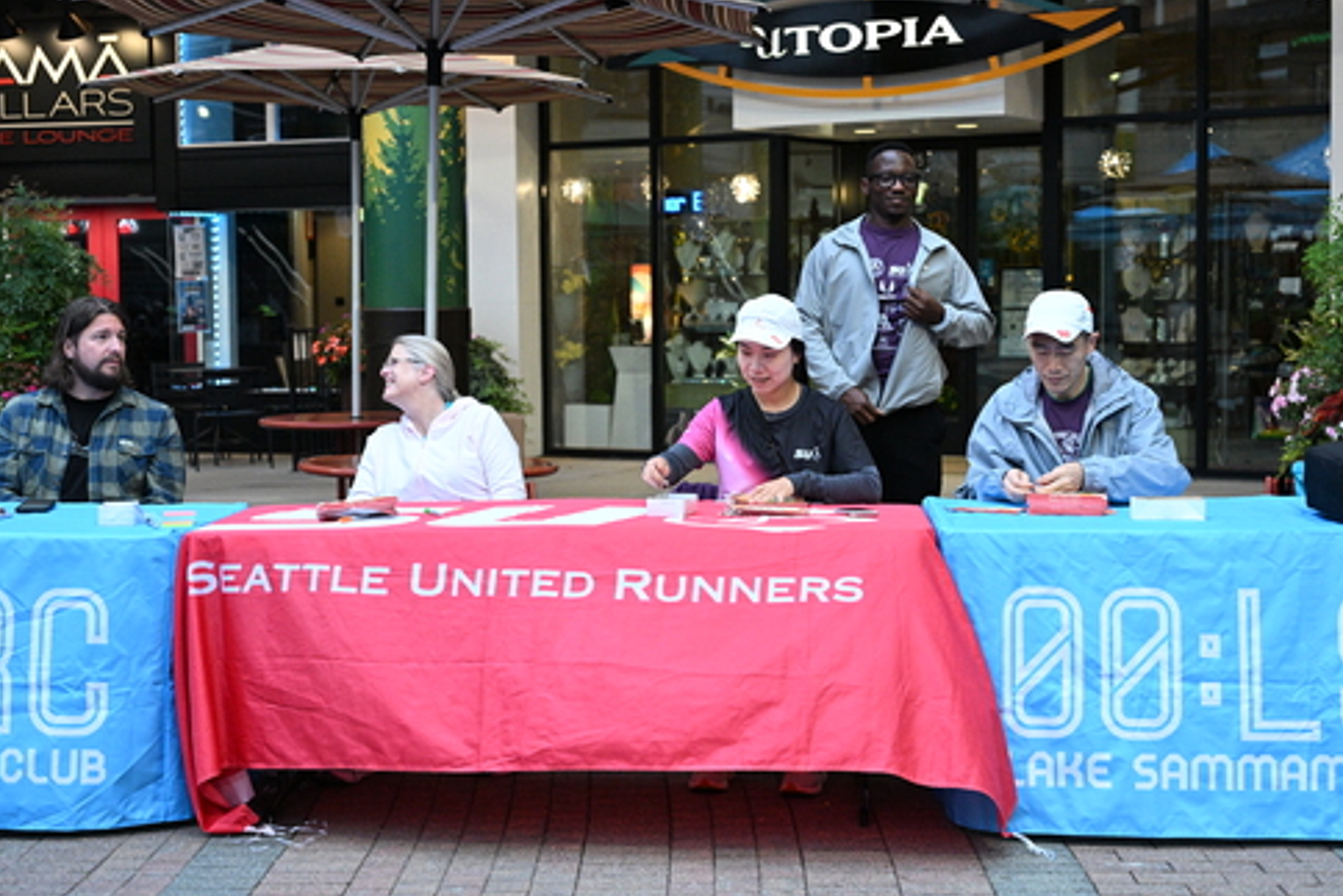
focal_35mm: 58
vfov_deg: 23.4
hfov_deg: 34.5
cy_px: 404
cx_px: 699
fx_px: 2164
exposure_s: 1/500
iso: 6400
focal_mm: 51
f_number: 4
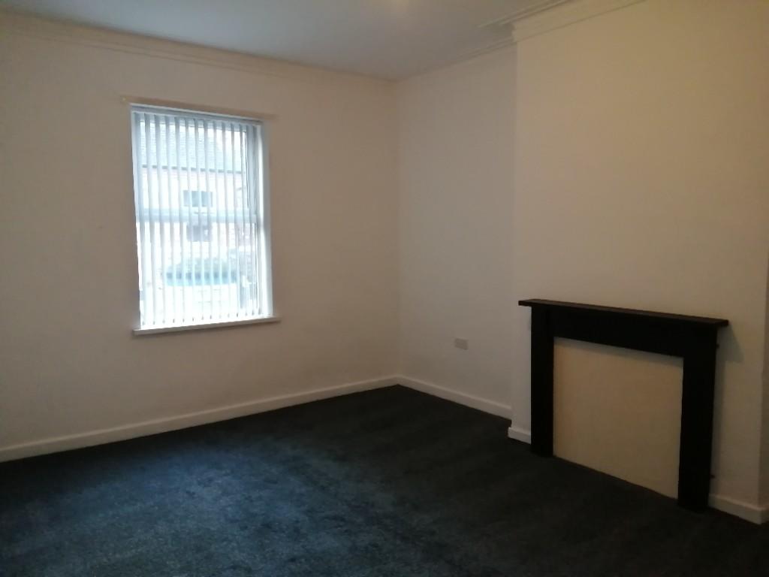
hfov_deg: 67.3
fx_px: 578
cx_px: 384
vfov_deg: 53.1
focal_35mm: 26
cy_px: 288
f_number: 1.8
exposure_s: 1/100
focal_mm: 3.6
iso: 400
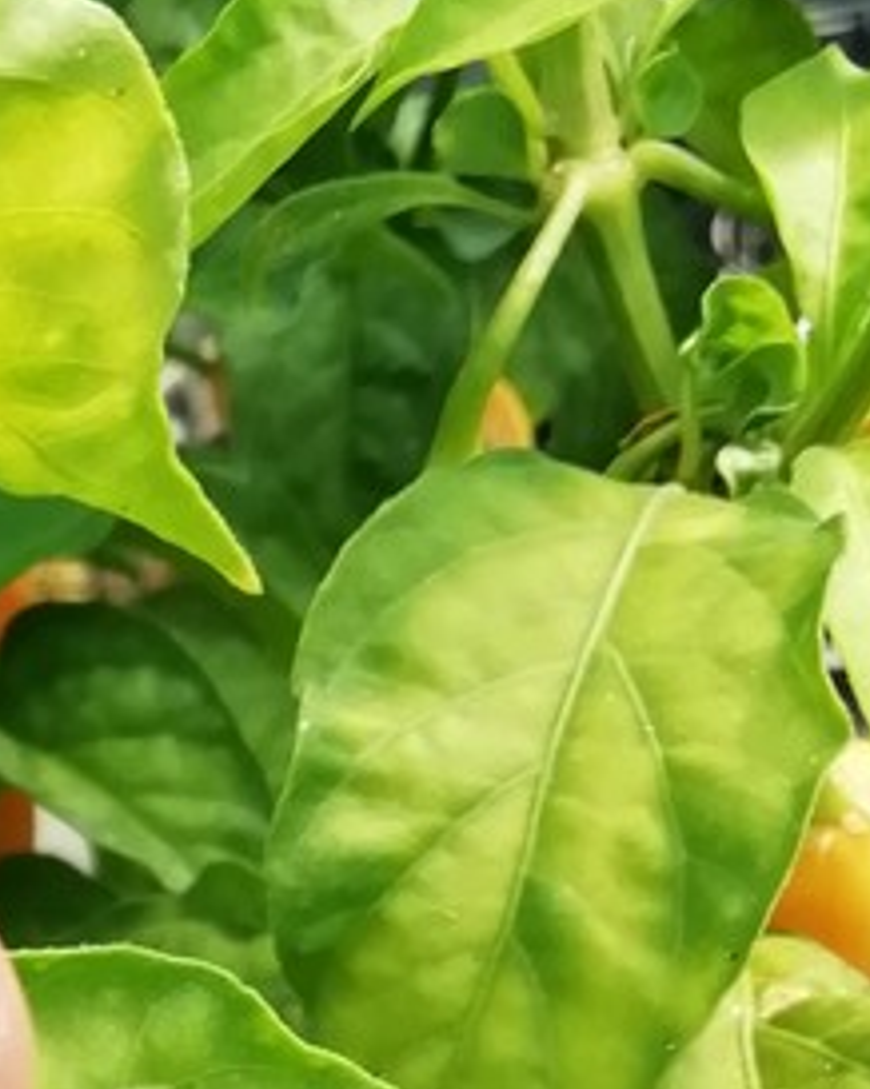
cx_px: -499
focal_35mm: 93
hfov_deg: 15.1
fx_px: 2997
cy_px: 1392
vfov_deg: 19.1
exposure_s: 1/164
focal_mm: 3.21
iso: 50
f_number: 2.2
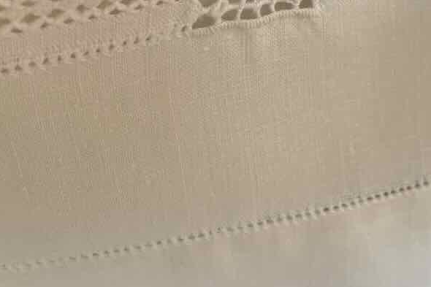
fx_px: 658
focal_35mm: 55
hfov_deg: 35.2
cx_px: 338
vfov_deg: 24.2
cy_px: 59
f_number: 1.6
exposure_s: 1/121
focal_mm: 4.2
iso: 80
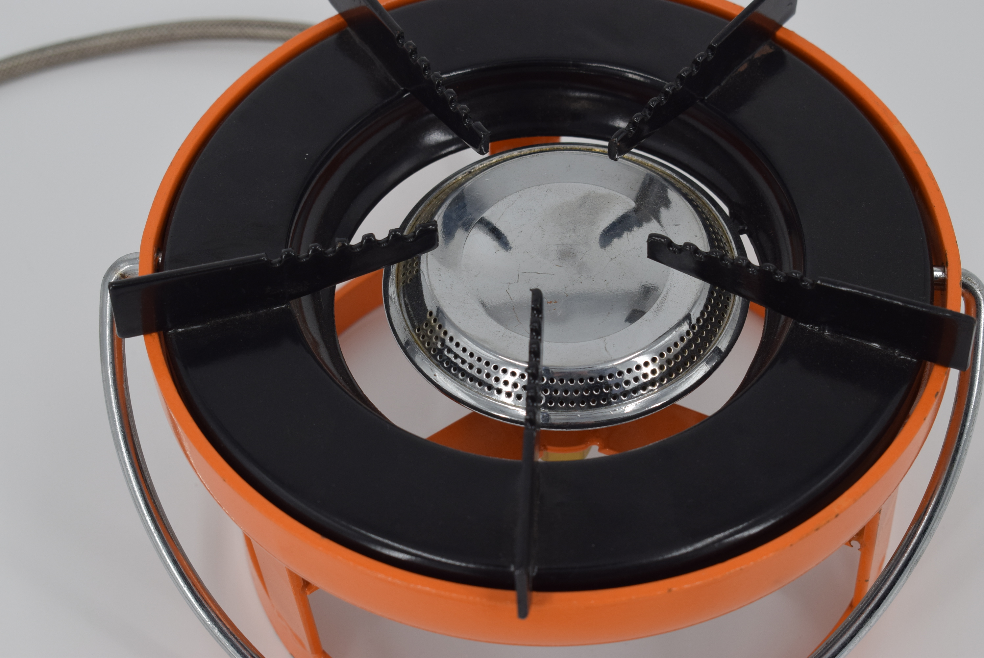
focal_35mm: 82
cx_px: 492
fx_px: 2257
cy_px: 329
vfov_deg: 16.6
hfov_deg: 24.6
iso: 400
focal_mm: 55
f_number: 8
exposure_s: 1/200
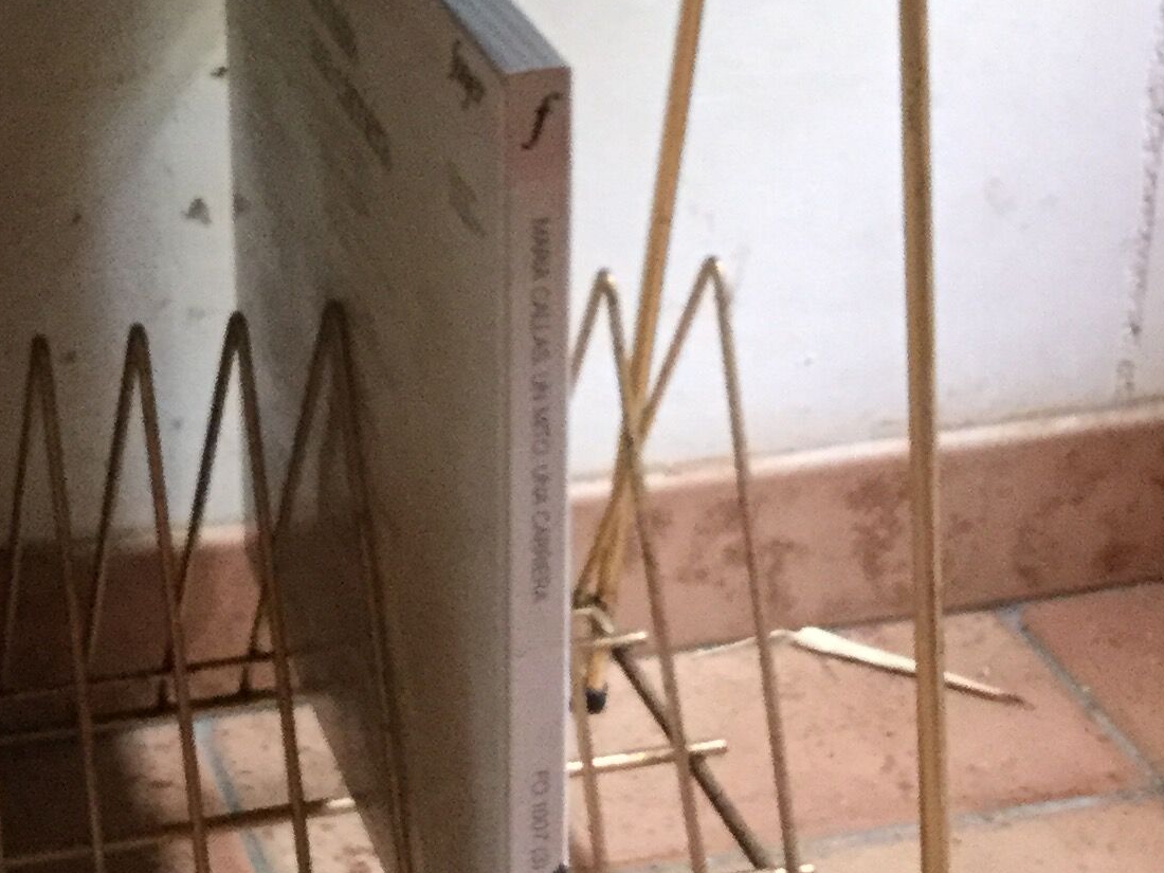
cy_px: 29
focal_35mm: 92
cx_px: 230
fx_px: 3094
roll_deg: -0.1
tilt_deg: -22.4
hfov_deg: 21.1
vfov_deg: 15.8
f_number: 2.4
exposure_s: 1/20
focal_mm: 3.3
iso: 200
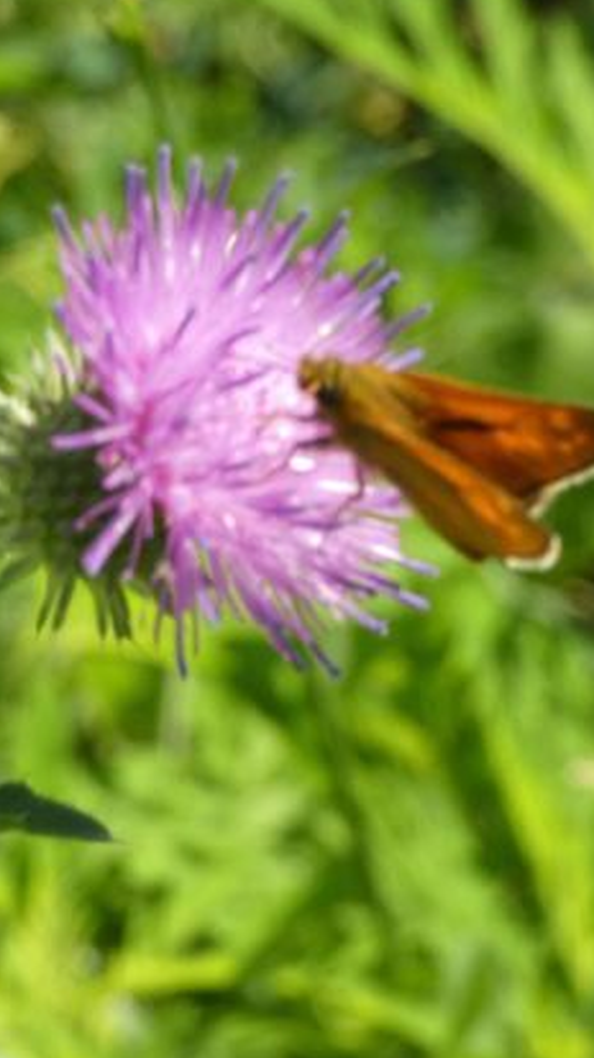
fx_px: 12249
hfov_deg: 2.8
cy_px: 579
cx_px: 303
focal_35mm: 437
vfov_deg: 4.9
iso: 80
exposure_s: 1/80
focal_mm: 34.8
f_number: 5.5
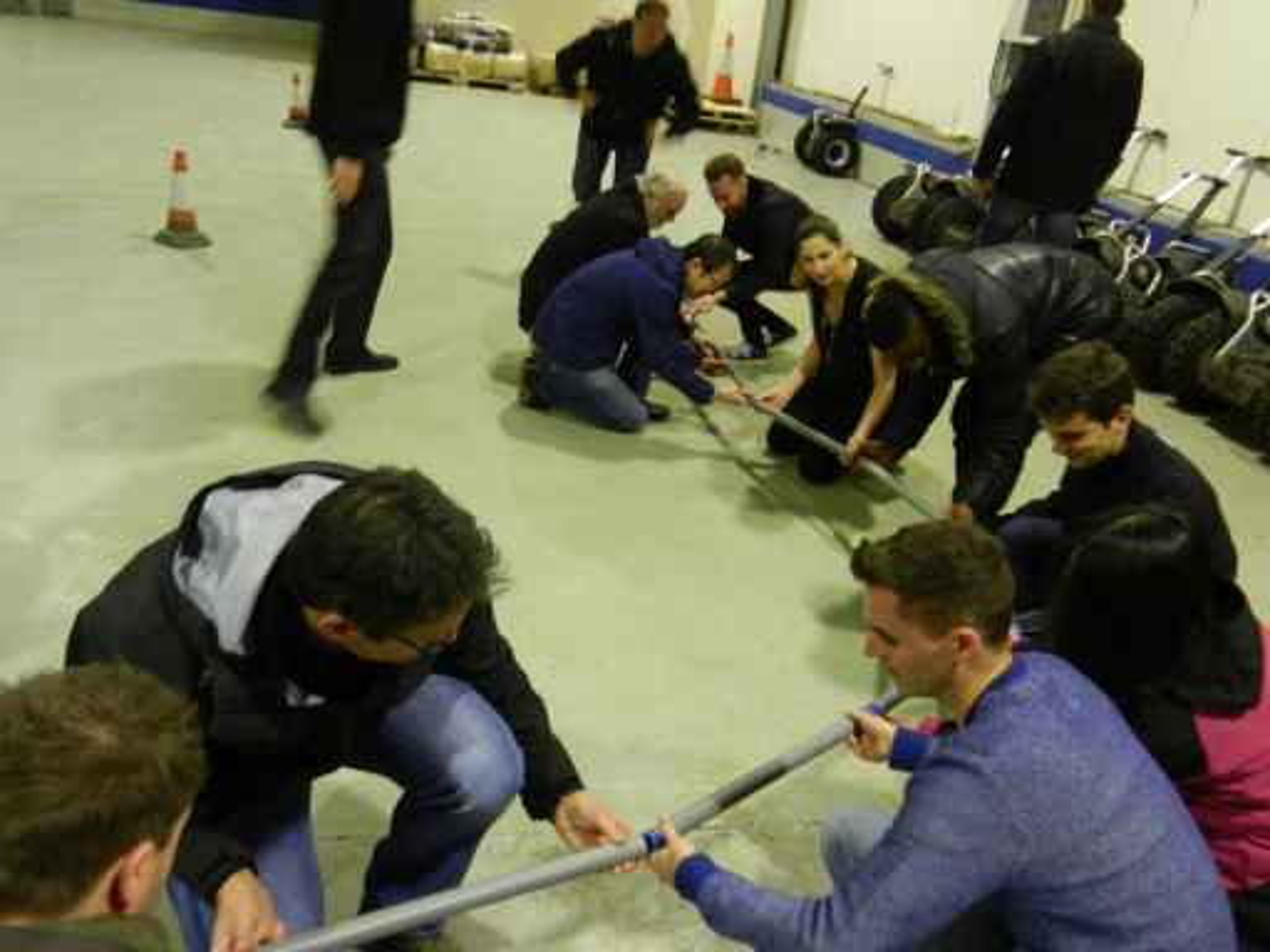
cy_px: 476
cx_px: 635
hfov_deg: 61.7
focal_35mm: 29
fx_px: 1064
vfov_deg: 48.2
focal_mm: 5.1
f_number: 3.6
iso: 400
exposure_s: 1/15
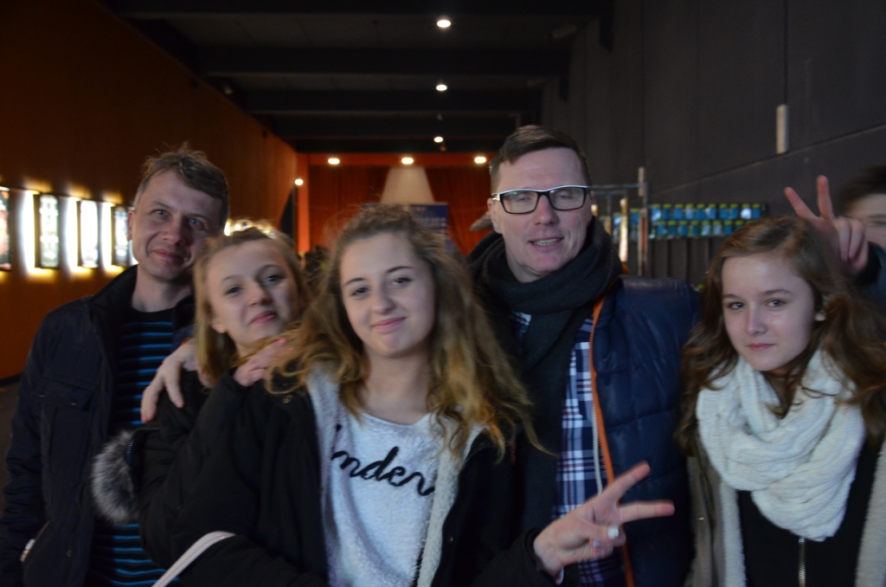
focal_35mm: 45
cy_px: 294
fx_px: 1105
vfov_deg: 29.7
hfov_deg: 43.7
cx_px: 443
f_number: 4.2
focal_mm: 30
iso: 1600
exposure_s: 1/10
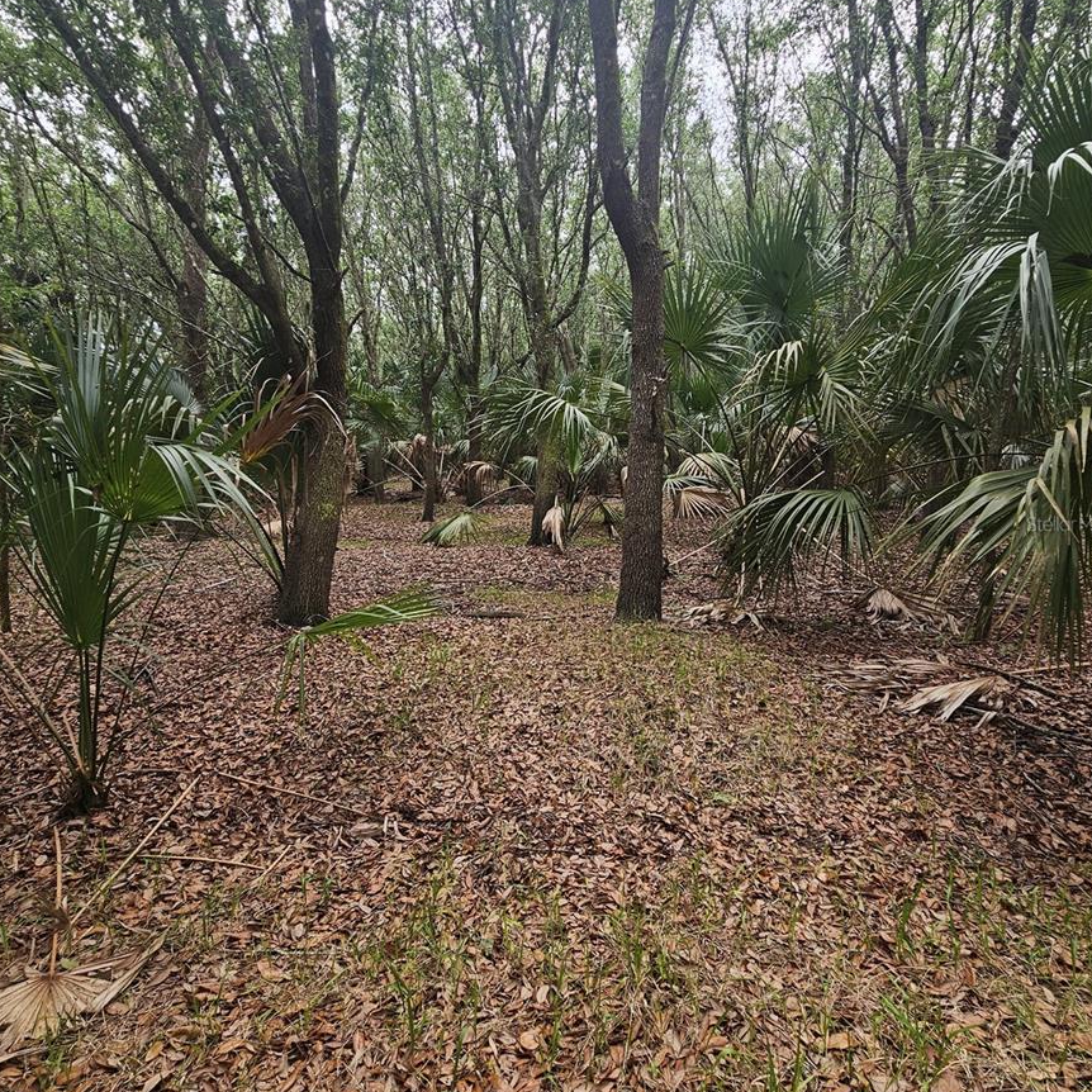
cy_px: 523
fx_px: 571
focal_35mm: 16
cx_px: 546
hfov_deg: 87.4
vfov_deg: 87.4
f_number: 2.2
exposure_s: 1/124
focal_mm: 2.2
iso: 50
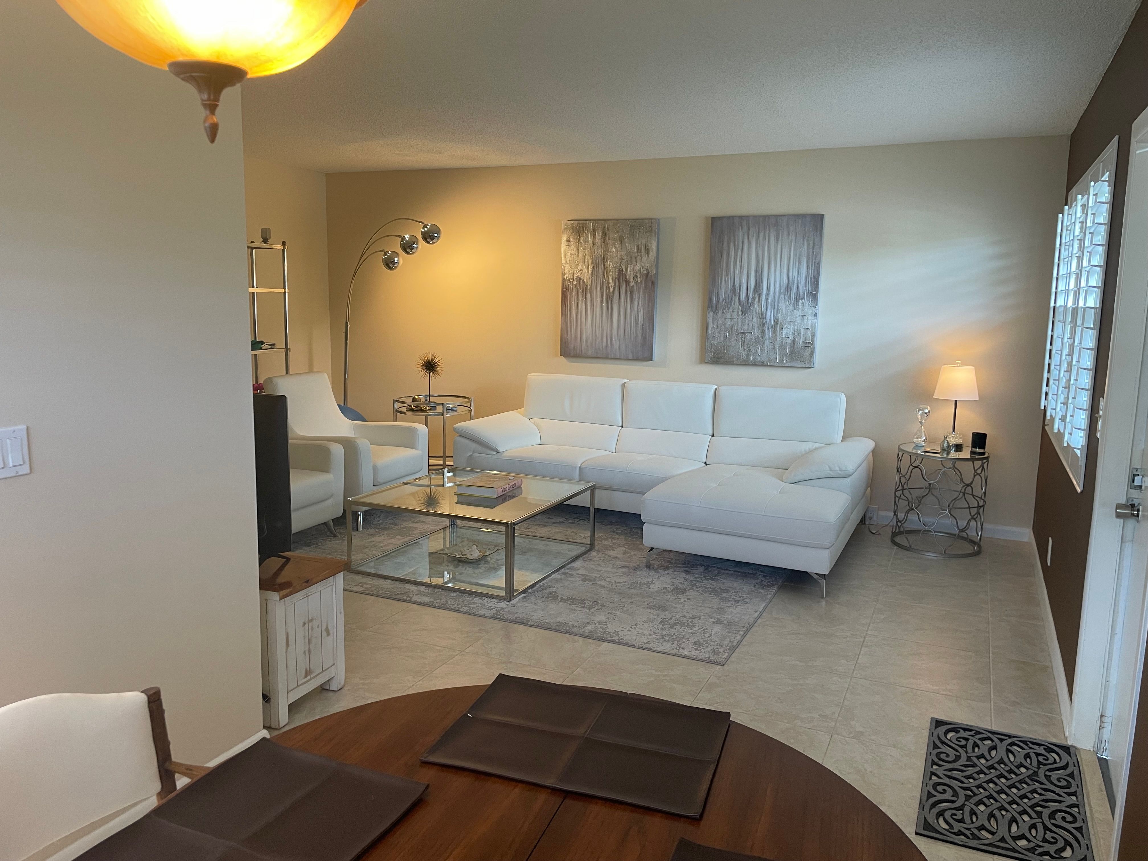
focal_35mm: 26
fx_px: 862
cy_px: 430
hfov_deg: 67.3
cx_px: 574
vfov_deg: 53.1
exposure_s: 1/60
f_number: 1.6
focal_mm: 4.2
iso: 100
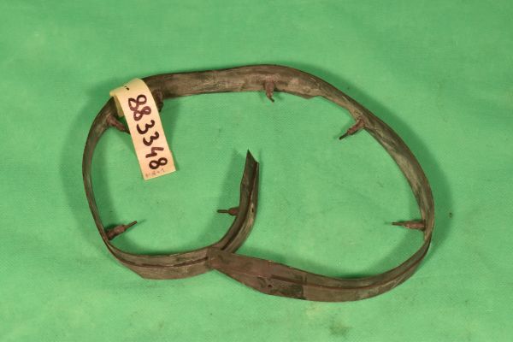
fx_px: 1176
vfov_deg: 16.6
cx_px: 256
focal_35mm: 82
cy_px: 171
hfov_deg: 24.6
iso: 900
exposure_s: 1/100
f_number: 14
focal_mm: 55
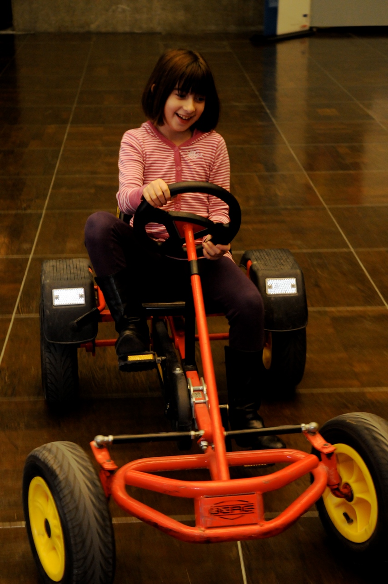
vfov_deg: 29.9
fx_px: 1094
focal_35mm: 68
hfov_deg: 20.1
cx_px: 194
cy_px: 292
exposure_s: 1/50
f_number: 3.5
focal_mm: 45
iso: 1000
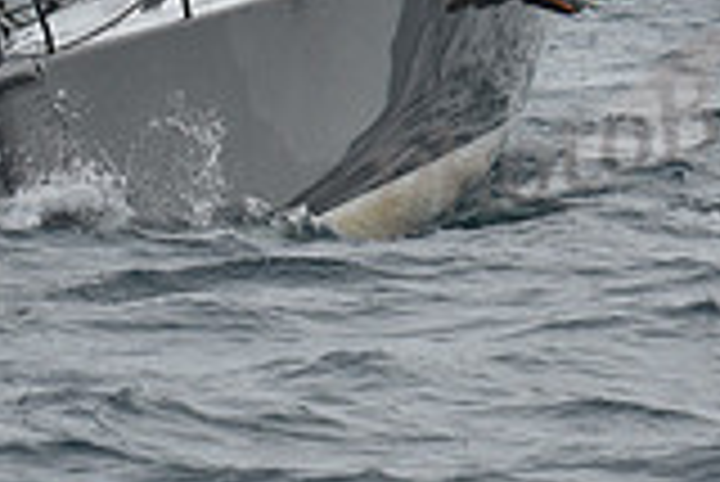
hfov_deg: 4.2
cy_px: -47
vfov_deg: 2.8
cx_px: 140
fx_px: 9809
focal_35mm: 490
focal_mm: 135
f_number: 11
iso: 250
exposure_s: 1/800
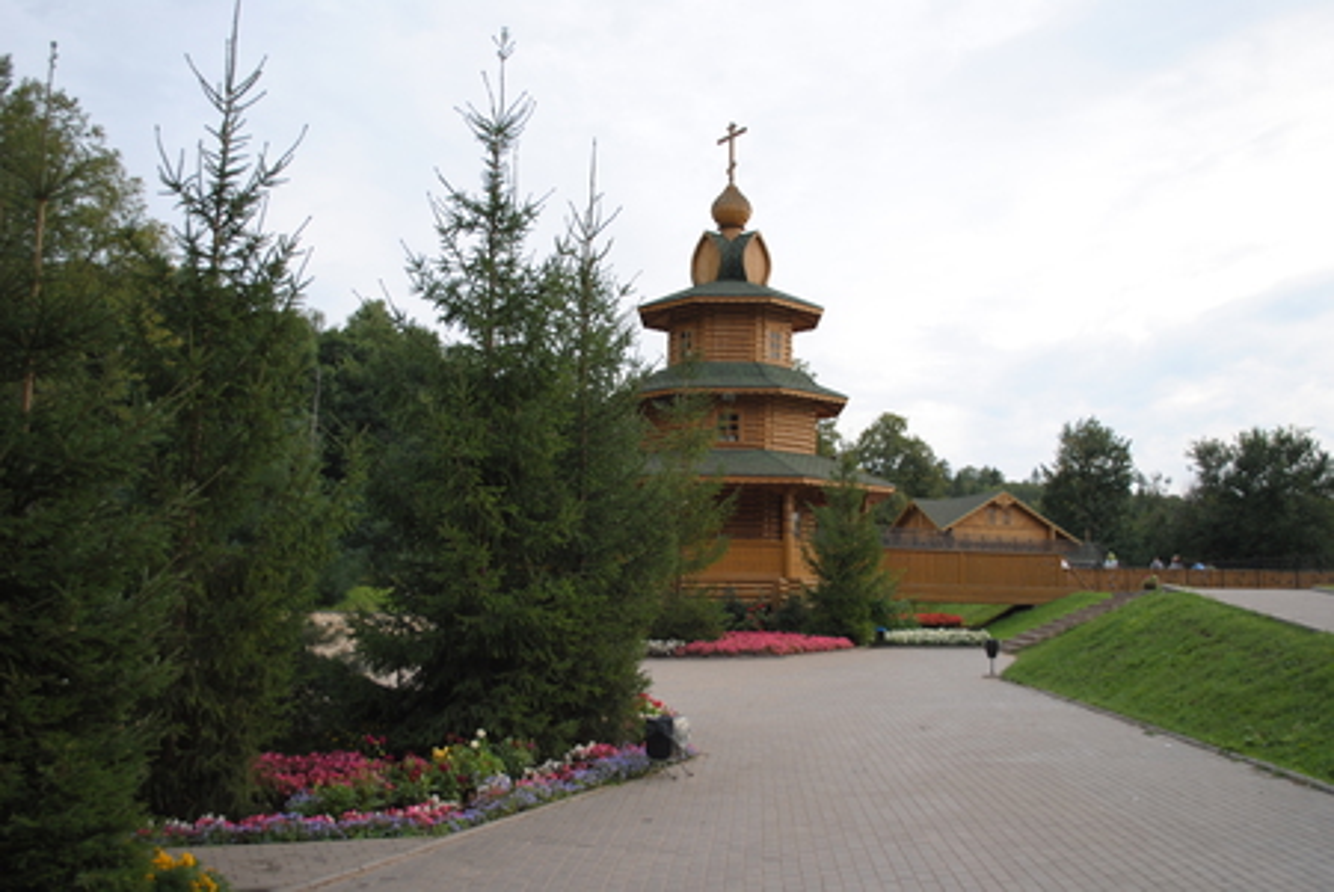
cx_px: 667
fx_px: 1335
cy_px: 446
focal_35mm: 36
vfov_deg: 37.0
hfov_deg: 53.1
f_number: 4
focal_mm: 24
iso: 100
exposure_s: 1/125
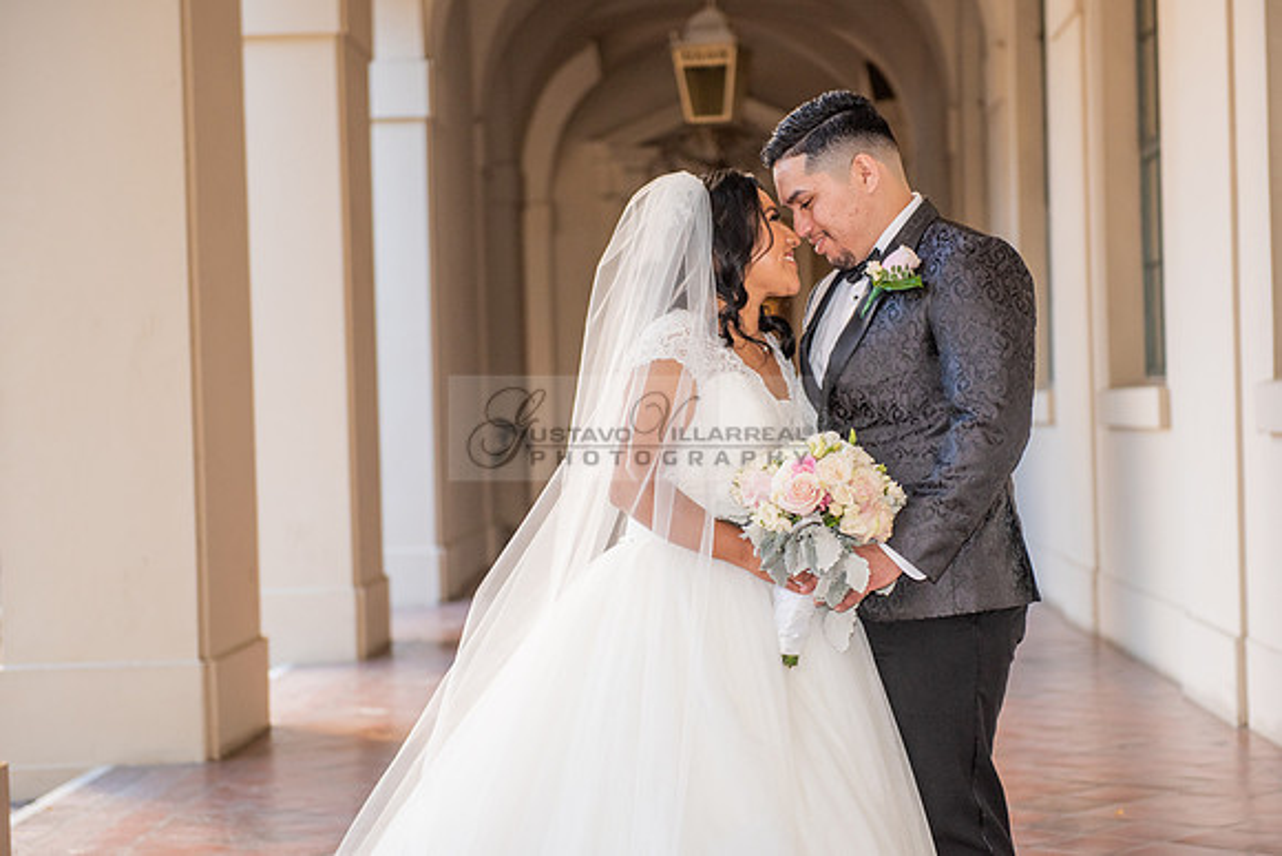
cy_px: 424
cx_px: 689
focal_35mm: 79
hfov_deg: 25.6
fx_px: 2819
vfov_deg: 17.3
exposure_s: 1/160
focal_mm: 70
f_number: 2.8
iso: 800
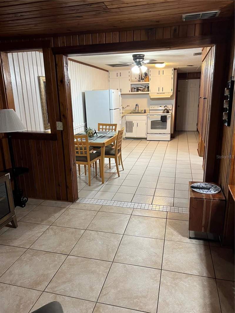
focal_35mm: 26
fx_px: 235
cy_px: 156
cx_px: 118
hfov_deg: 53.1
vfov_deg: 67.3
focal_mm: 5.7
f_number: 1.5
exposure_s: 1/60
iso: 160
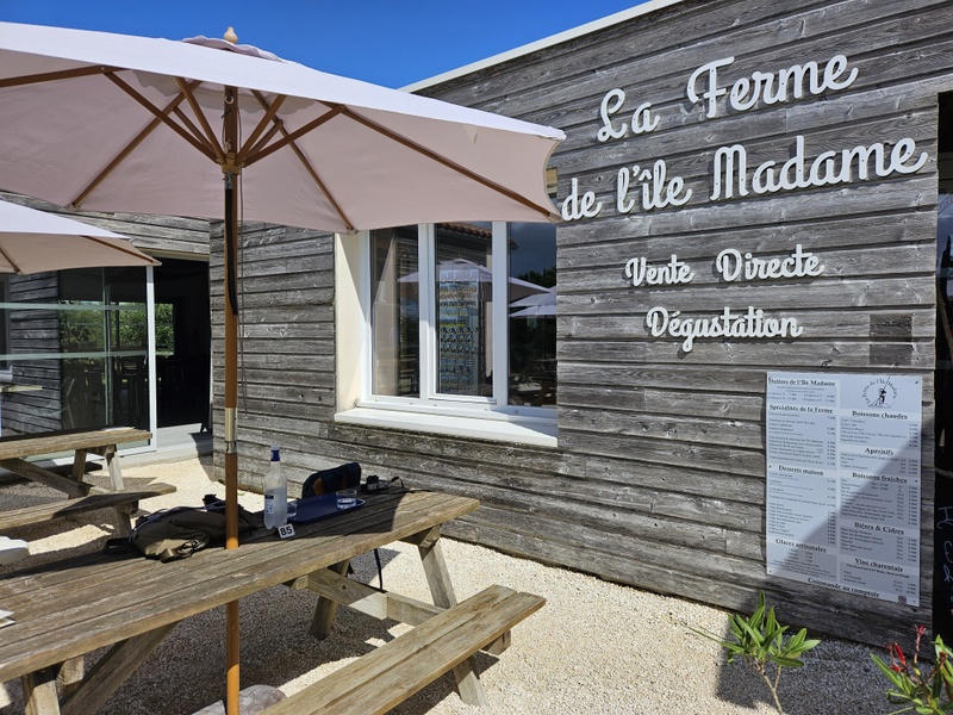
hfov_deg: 73.9
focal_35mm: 23
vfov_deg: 58.9
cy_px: 358
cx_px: 476
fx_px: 633
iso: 25
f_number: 1.8
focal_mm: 5.4
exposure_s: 1/2686
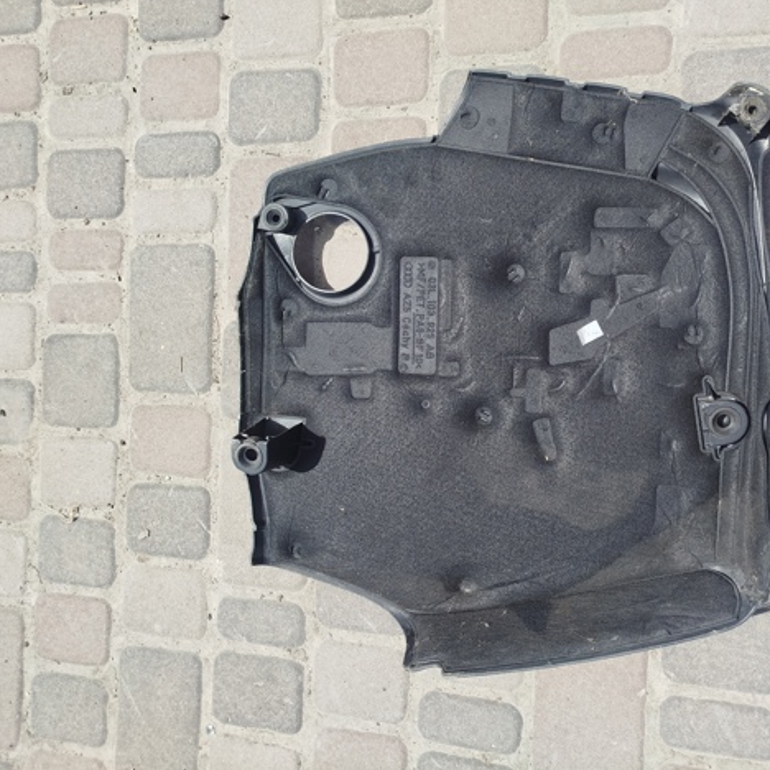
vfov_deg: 55.6
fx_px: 730
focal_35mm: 29
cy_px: 377
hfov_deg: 55.0
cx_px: 484
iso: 50
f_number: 1.7
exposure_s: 1/597
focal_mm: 5.31
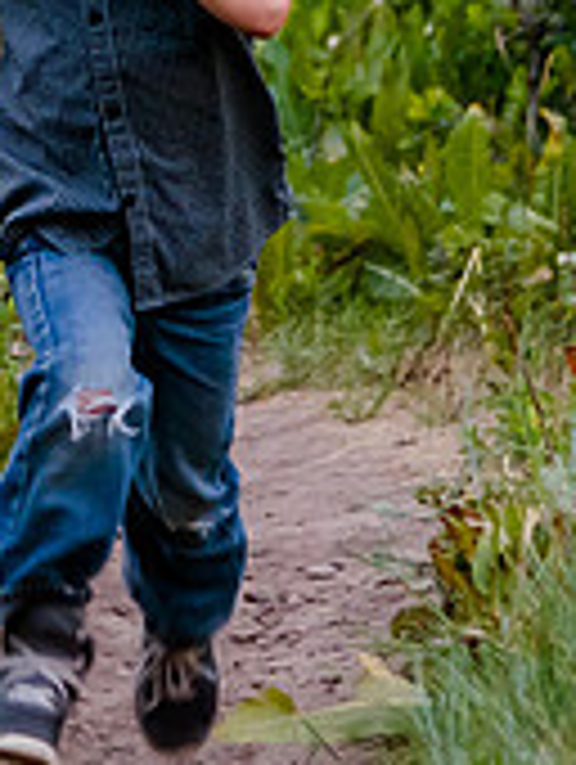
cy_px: -229
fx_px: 7480
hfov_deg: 4.4
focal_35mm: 338
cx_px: 77
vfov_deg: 5.8
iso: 3200
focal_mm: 75
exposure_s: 1/200
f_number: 4
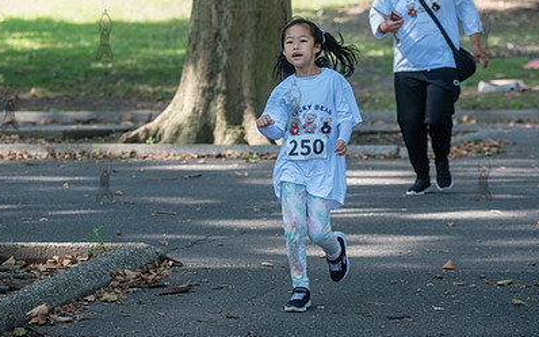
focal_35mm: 210
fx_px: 3086
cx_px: 313
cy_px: 146
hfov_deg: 10.0
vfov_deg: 6.3
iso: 500
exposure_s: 1/320
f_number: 3.5
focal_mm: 112
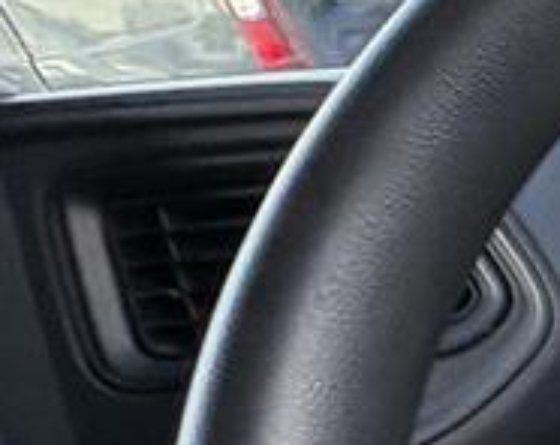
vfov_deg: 21.7
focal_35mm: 66
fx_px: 1092
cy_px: 502
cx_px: 1325
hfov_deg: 15.5
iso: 125
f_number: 2.2
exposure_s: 1/102
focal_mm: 2.22
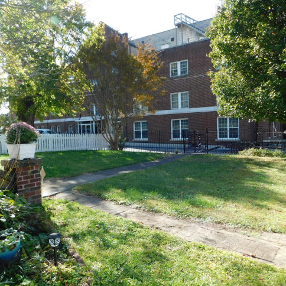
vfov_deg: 57.3
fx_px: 262
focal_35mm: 28
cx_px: 128
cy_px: 146
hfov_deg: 57.2
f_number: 3
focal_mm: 4
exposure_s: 1/400
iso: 125
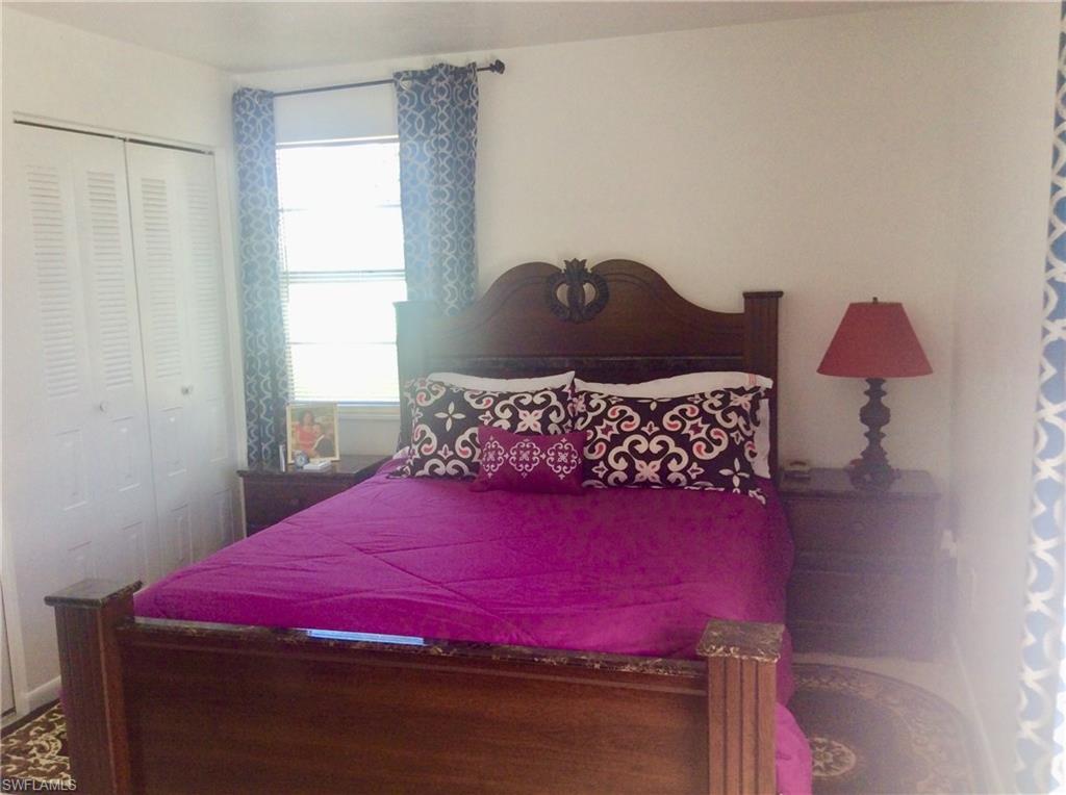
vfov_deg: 44.0
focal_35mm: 32
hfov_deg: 56.9
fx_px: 984
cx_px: 533
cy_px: 398
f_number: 2.4
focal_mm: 3.3
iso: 50
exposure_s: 1/120
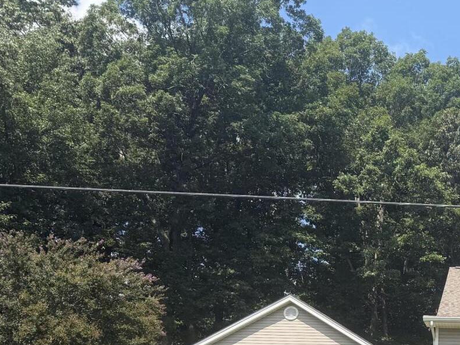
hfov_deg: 27.7
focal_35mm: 61
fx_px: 810
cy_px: 358
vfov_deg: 22.9
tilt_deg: +11.6
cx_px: 555
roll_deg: -0.1
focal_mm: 6.76
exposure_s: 1/2703
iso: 80
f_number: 1.78
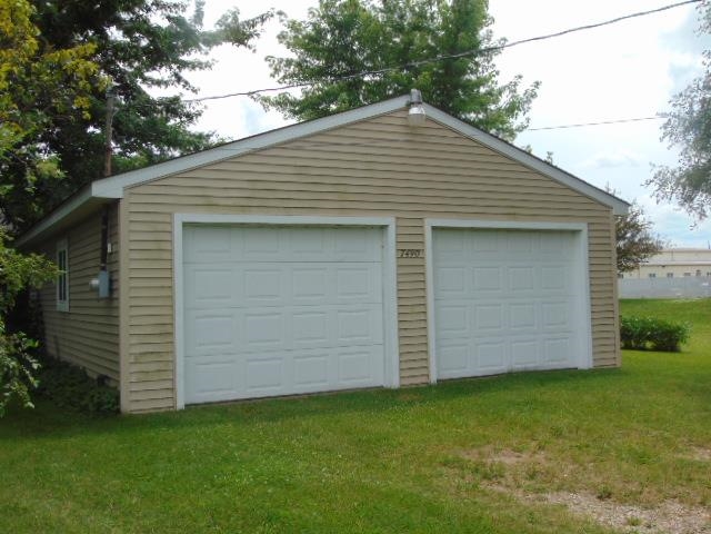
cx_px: 356
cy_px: 267
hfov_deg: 47.9
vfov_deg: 36.8
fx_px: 801
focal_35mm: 39
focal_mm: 6.9
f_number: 3.3
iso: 80
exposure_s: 1/800
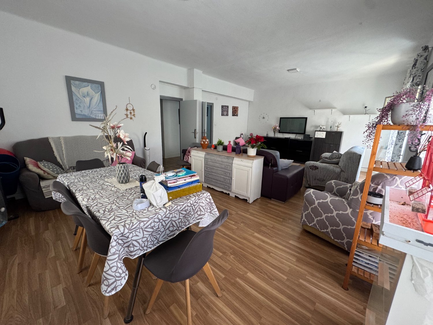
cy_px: 162
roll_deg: -1.0
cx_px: 216
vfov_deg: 85.7
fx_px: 175
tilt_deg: -12.0
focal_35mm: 14
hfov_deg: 102.1
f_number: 2.2
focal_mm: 2.22
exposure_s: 1/99
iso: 125
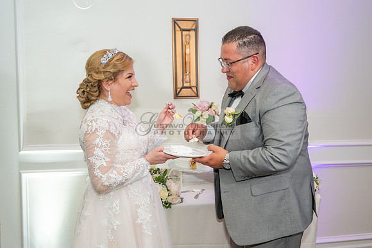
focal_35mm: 39
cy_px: 137
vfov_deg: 34.0
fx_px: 406
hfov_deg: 49.2
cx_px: 202
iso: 800
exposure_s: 1/100
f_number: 2.8
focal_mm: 32
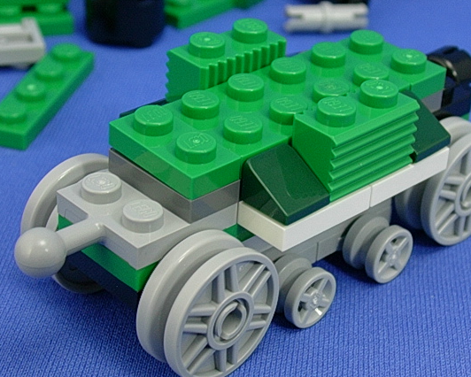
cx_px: 264
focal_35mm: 88
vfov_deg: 17.5
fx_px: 1227
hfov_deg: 21.7
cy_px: 196
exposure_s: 1/11.6
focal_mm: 11.3
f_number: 3.8
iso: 70
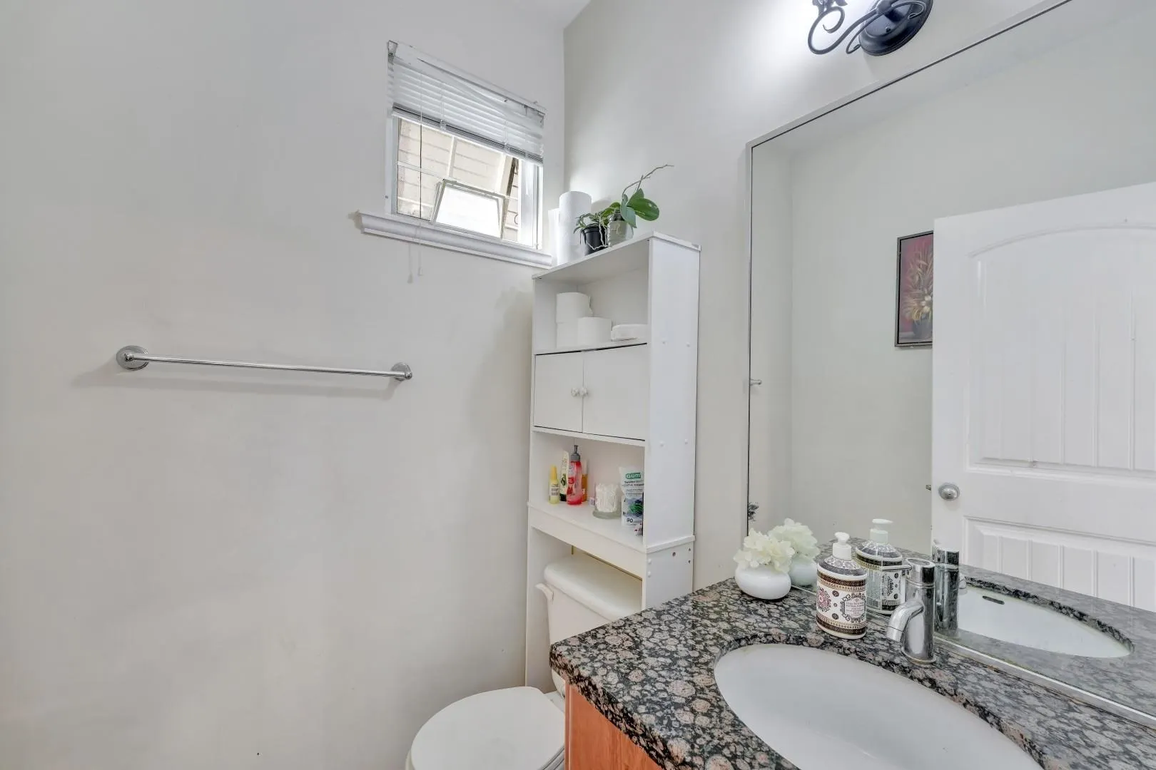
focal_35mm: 14
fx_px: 450
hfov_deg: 104.3
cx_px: 578
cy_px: 385
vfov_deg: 81.2
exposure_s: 1/3.33
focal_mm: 14
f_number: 8
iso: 400
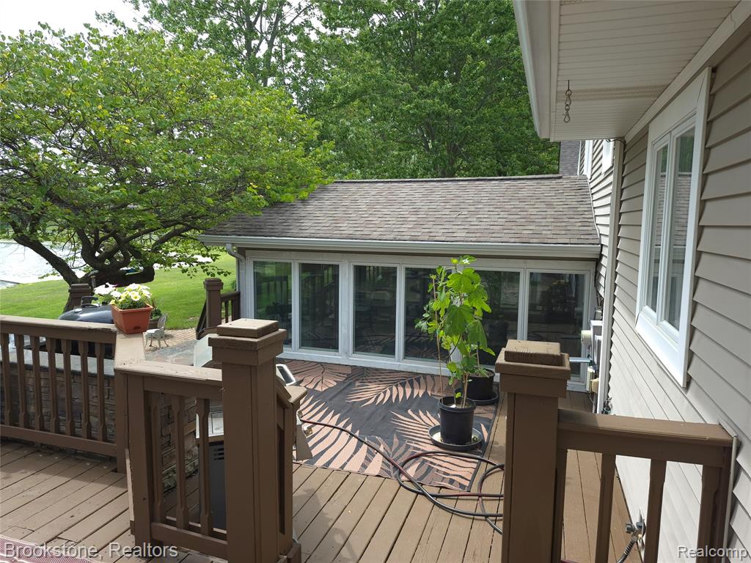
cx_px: 376
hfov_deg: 73.9
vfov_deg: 58.9
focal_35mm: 23
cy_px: 282
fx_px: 499
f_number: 1.8
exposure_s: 1/506
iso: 50
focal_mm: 5.4
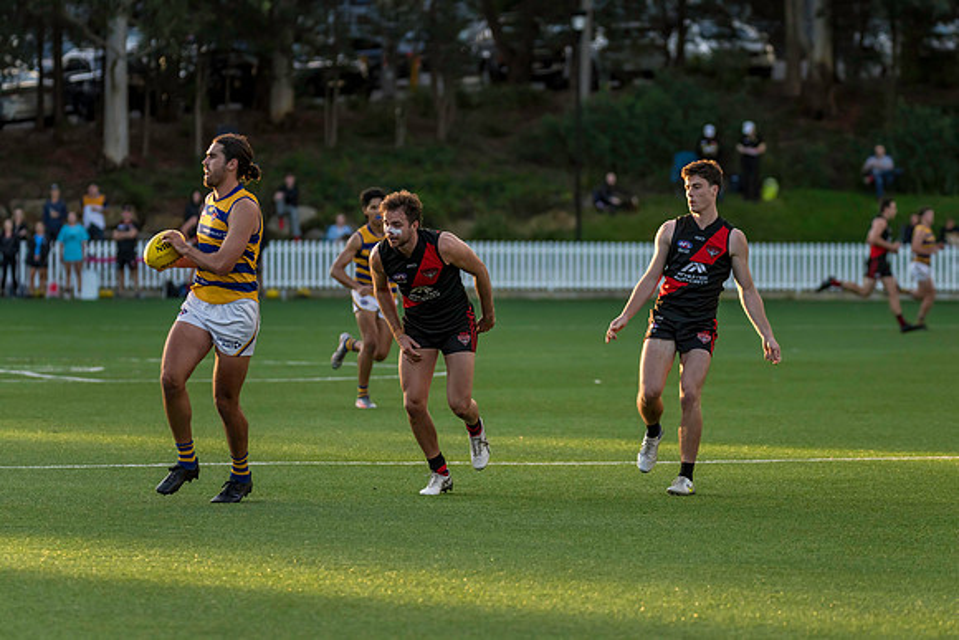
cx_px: 518
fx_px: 6328
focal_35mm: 238
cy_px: 300
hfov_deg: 8.7
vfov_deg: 5.8
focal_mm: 210
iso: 800
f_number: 4
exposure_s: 1/2000
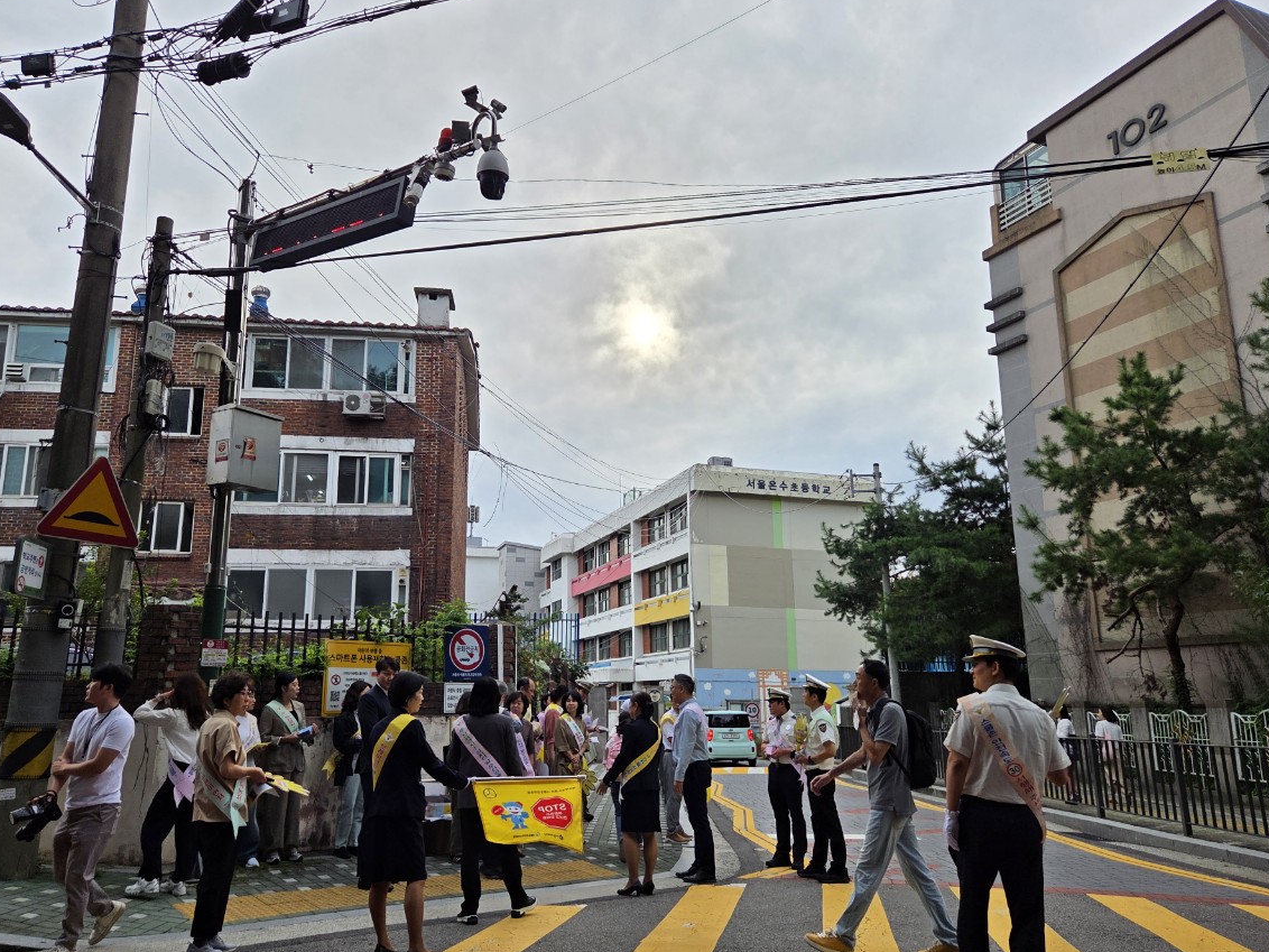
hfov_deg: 67.3
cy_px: 506
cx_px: 600
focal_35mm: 26
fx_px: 953
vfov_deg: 53.0
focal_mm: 5.4
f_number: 1.8
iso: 80
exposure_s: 1/4274
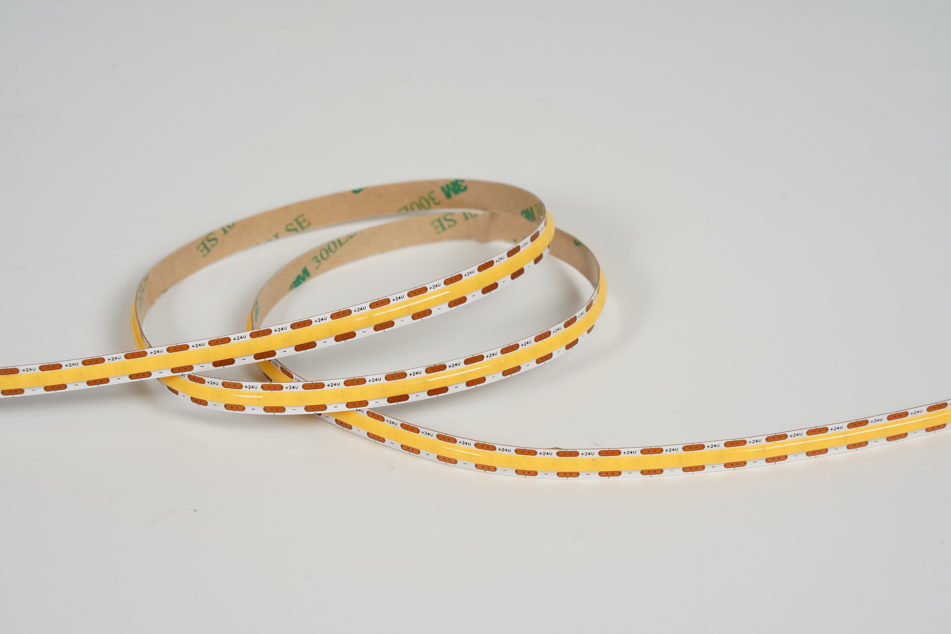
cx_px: 476
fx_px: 4174
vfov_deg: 8.7
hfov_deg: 13.0
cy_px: 317
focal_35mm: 158
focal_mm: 158
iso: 100
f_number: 14
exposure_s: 1/125
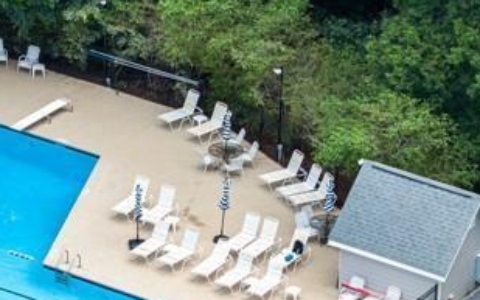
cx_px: 140
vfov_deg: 5.3
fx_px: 3217
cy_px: 296
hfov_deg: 8.5
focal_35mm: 246
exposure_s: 1/200
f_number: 2.8
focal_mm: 19.35
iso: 130
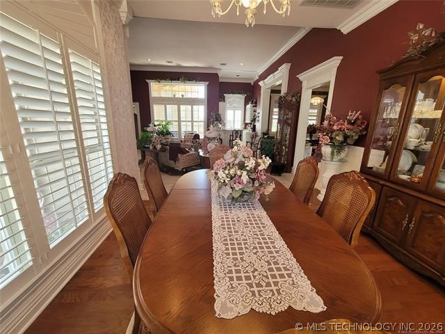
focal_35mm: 13
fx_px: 167
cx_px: 222
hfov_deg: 106.2
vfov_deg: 89.9
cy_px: 167
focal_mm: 2.2
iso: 125
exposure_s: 1/60
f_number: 2.2
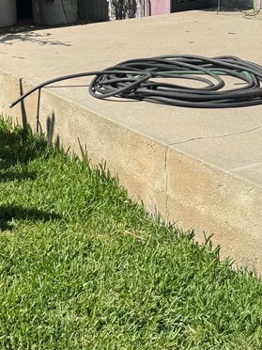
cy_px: 81
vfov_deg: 28.9
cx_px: -29
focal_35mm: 66
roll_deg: +2.9
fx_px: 666
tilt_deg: -14.2
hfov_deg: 21.1
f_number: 1.78
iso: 80
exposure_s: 1/4049
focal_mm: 6.76
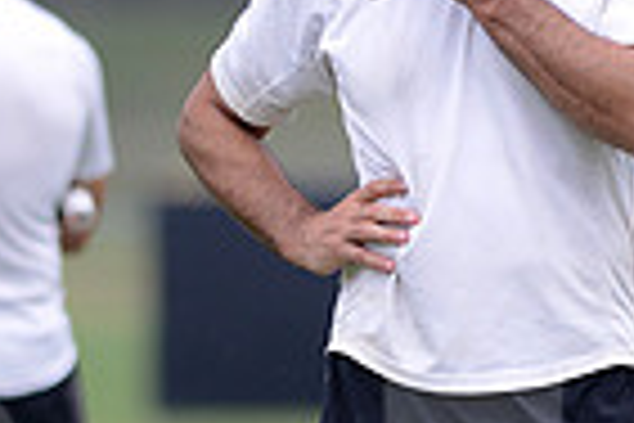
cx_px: 189
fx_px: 21748
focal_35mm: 1235
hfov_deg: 1.7
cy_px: 511
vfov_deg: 1.1
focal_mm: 300
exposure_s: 1/4000
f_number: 2.8
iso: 400
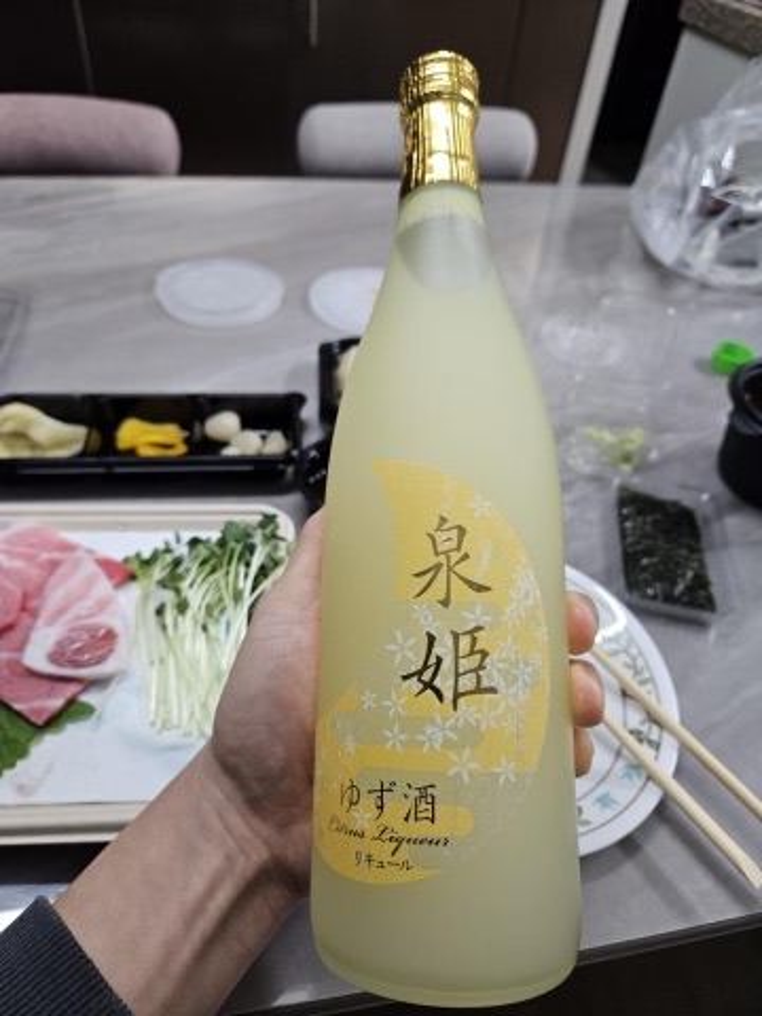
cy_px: 508
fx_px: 675
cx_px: 381
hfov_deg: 58.9
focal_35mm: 23
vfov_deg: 73.9
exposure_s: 1/120
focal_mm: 5.4
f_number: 1.8
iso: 320
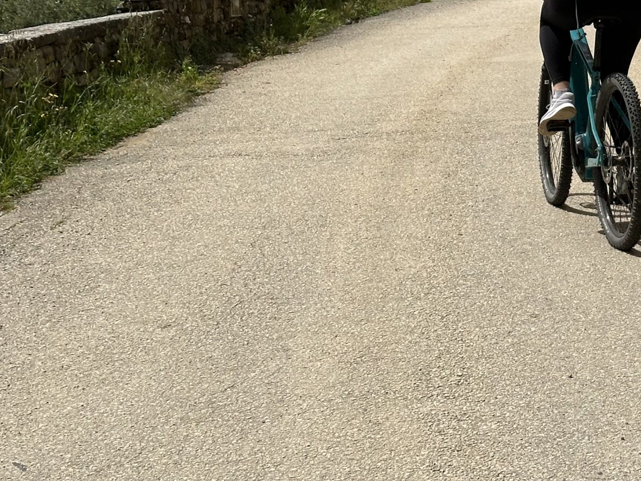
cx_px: 629
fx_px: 1925
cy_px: 11
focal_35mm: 104
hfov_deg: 18.4
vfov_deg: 14.0
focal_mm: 6.86
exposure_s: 1/9804
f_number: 1.78
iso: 64
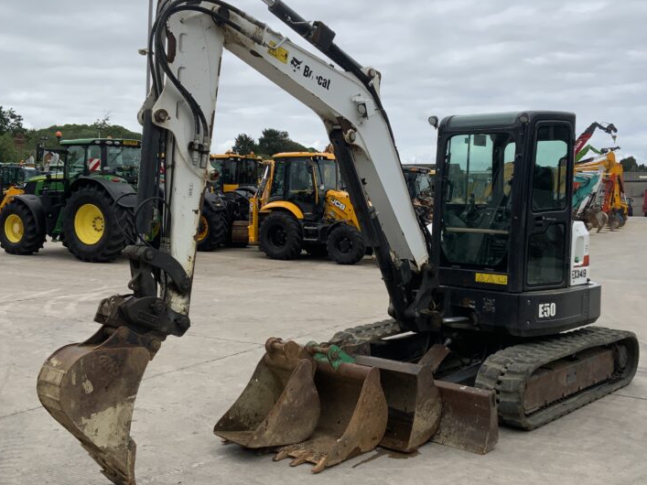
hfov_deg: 44.8
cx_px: 342
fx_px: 785
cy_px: 241
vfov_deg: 34.3
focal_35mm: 42
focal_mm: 3
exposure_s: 1/2427
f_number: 1.8
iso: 16
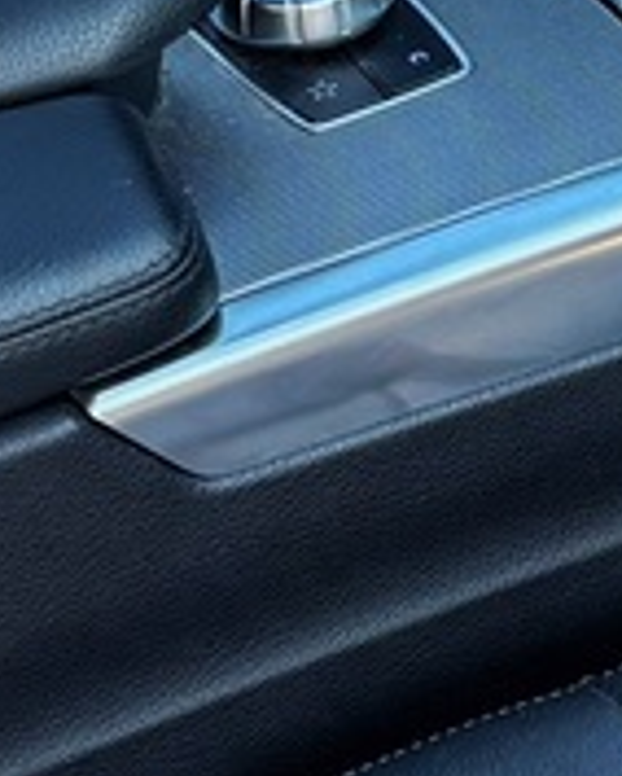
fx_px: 5260
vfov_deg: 8.4
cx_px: 1213
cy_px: 329
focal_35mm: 229
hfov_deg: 6.6
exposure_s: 1/121
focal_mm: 5.96
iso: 50
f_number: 1.6
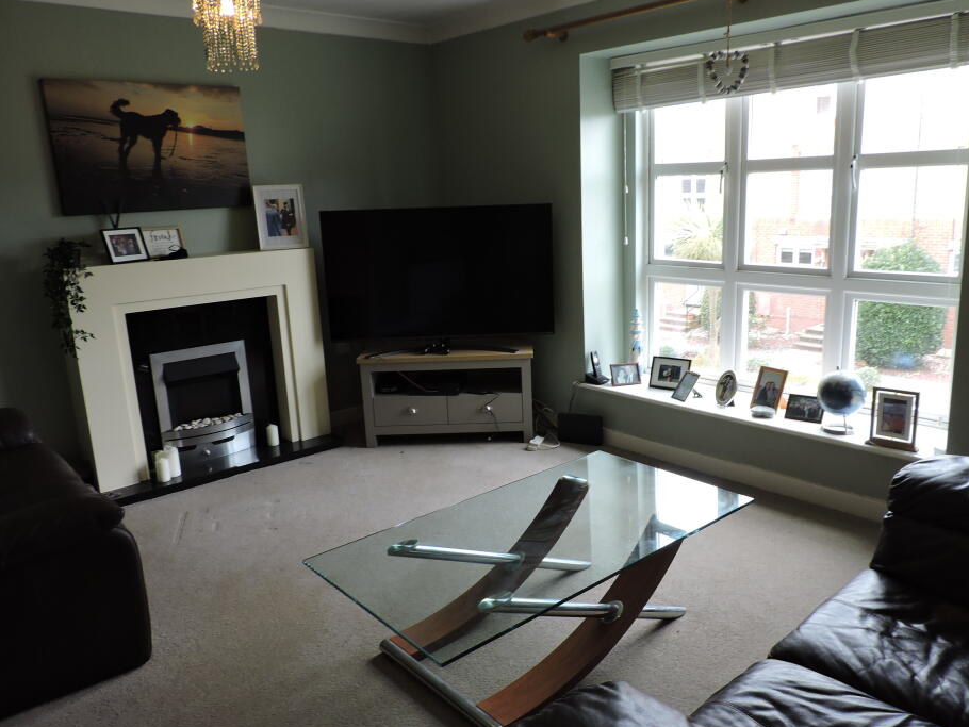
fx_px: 756
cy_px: 375
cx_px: 527
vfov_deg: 51.4
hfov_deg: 65.2
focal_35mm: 27
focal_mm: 4.3
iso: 140
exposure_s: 1/30
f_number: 3
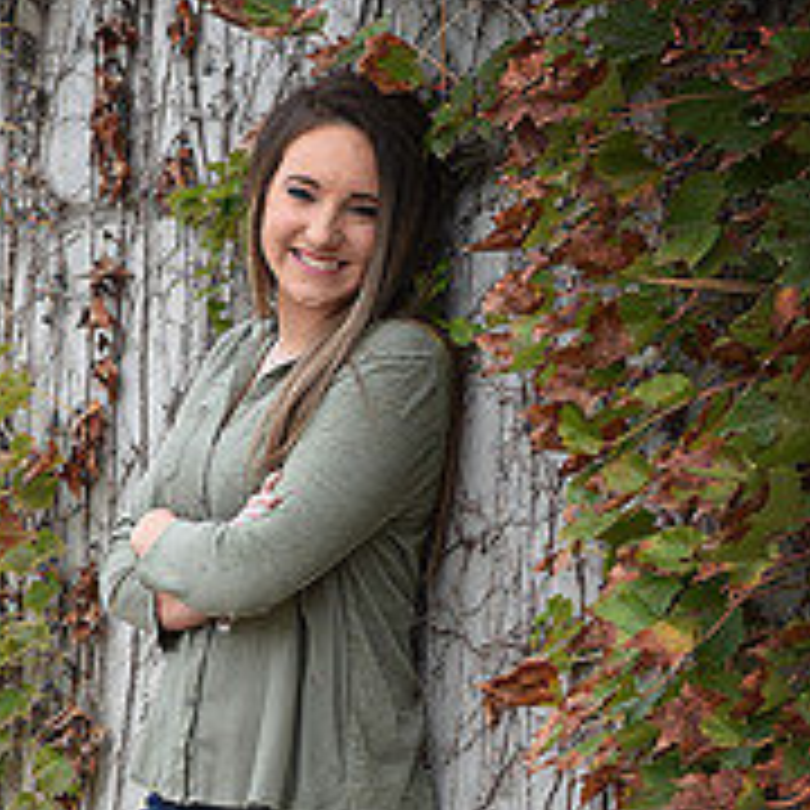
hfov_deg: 6.5
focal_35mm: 271
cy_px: 855
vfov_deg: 6.4
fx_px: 7176
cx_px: 194
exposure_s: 1/320
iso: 200
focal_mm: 85
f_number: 4.5
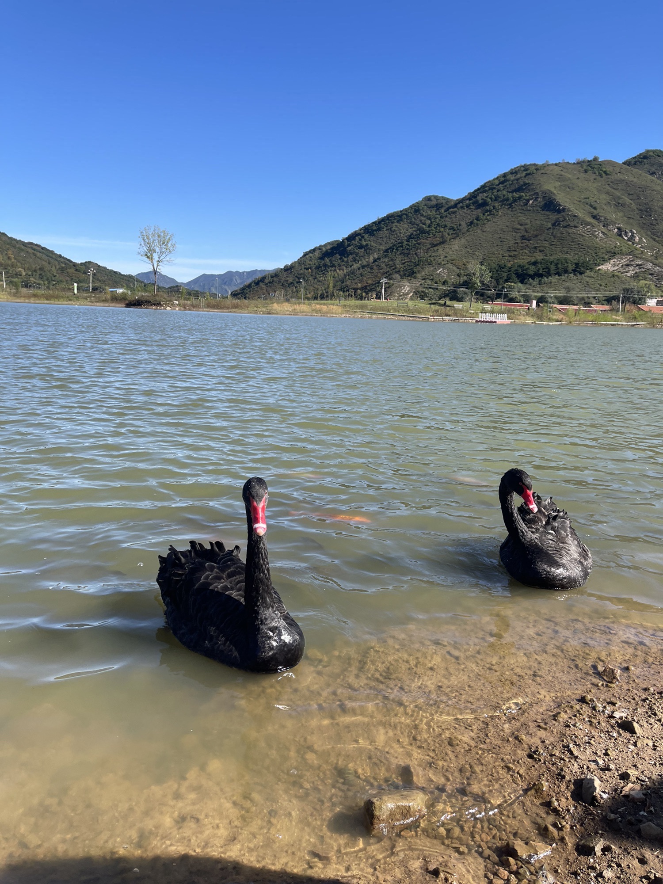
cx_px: 332
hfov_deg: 53.1
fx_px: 664
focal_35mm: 26
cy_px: 442
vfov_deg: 67.3
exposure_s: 1/1883
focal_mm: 5.1
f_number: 1.6
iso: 32
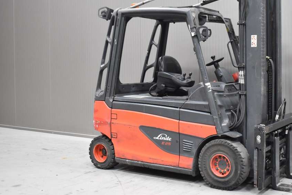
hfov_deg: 39.9
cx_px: 204
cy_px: 77
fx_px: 395
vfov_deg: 27.6
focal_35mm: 49
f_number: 4.5
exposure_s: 1/25
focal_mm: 23
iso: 1600
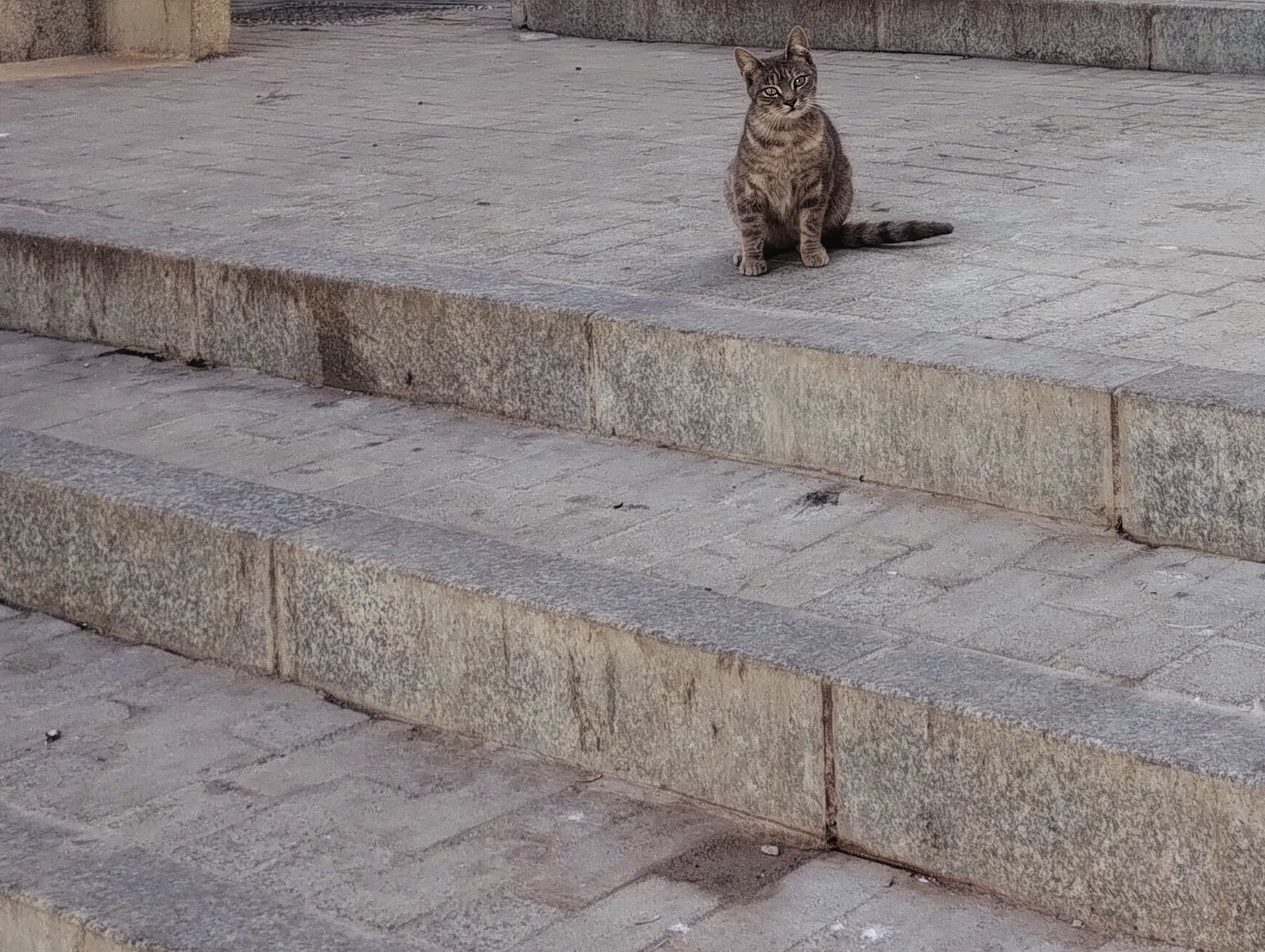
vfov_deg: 21.7
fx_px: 2415
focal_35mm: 66
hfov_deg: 27.6
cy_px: 45
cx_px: 1266
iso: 100
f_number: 1.8
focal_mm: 4.27
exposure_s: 1/119
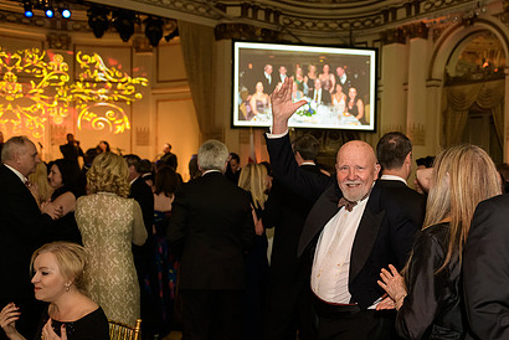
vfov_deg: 32.6
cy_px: 207
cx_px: 334
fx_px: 580
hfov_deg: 46.7
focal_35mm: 41
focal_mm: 29
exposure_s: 1/100
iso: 1600
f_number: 3.2
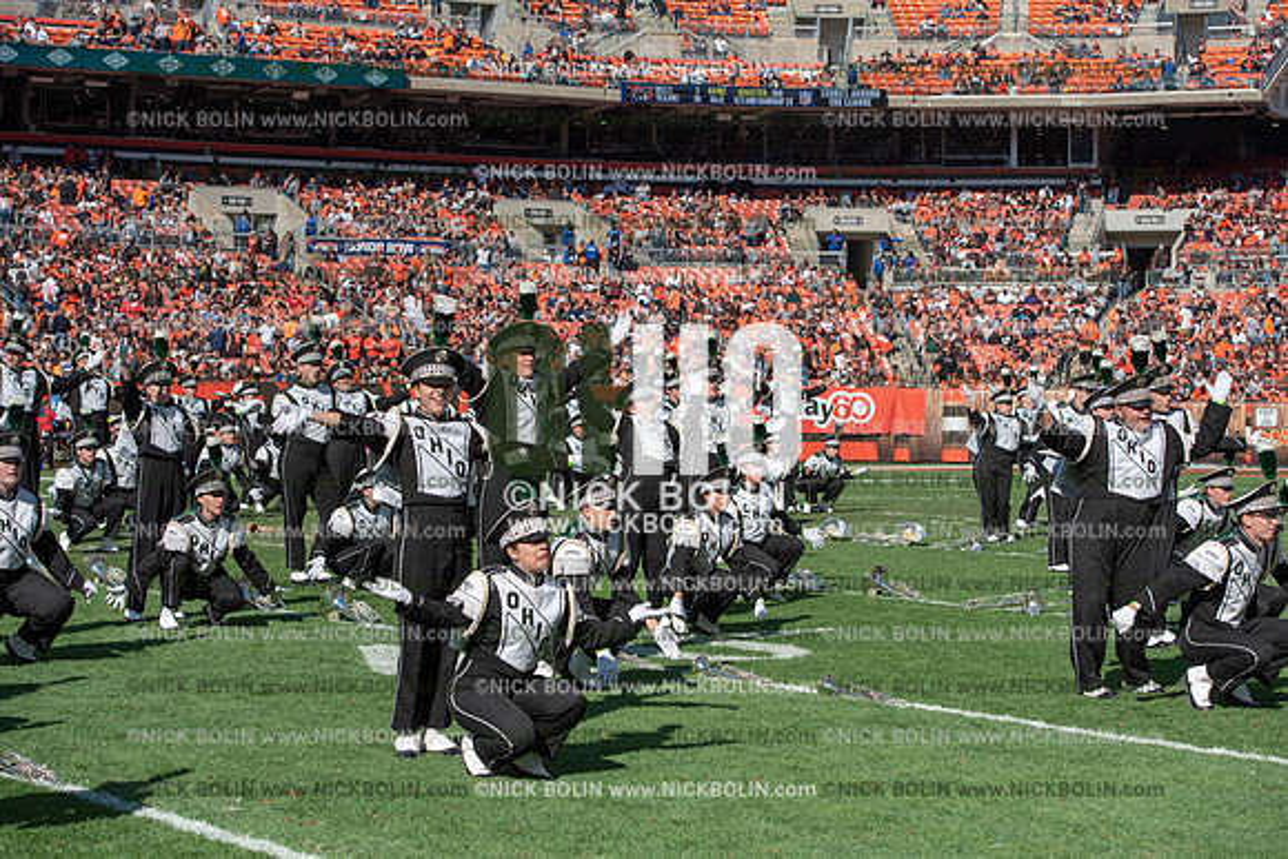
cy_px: 430
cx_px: 644
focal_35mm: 70
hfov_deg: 28.8
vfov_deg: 19.5
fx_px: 2505
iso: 400
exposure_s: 1/4000
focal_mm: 70
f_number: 5
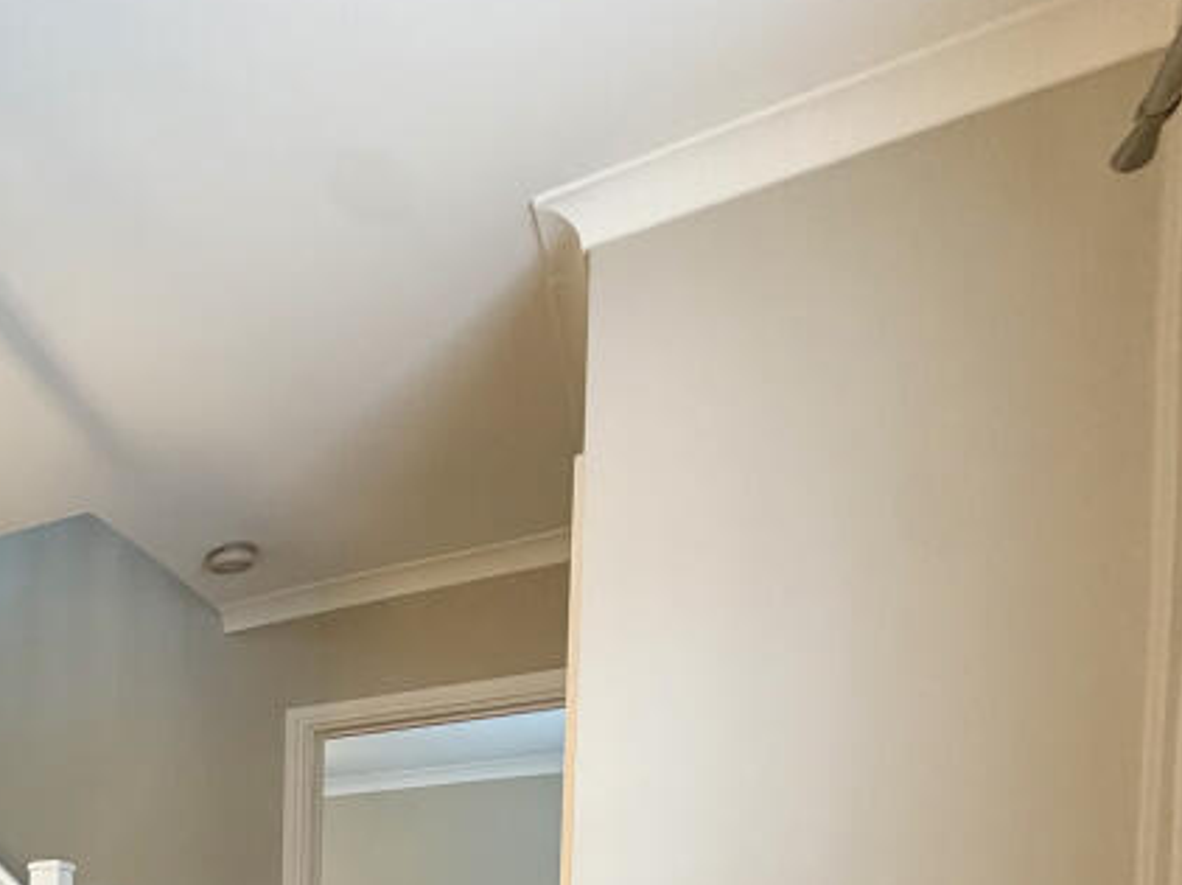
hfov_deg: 40.2
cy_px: 1056
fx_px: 1160
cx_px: -202
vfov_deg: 33.9
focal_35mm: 34
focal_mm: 2.22
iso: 125
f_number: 2.2
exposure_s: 1/121
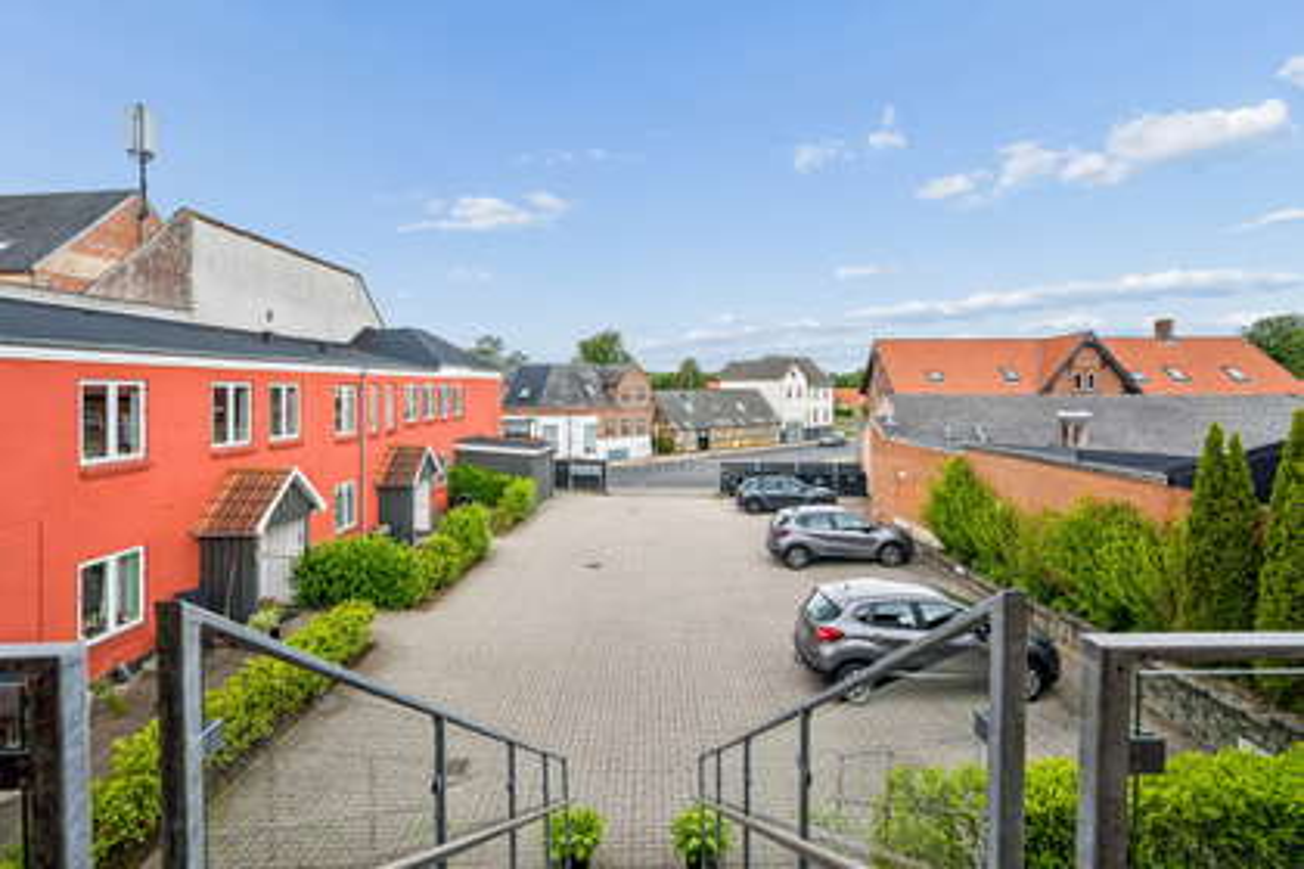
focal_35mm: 16
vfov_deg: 73.7
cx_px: 652
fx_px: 580
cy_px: 434
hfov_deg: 96.7
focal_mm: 16
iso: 100
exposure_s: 1/125
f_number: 6.3
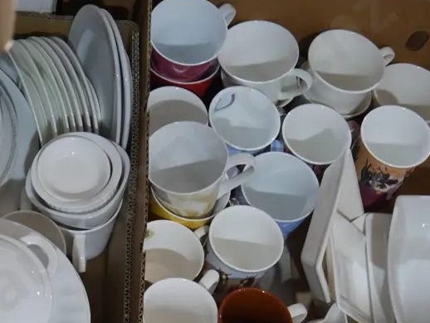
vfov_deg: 17.6
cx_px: 46
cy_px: 258
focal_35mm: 83
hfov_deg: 23.0
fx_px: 1032
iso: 800
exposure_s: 1/60
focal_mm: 21
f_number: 4.6
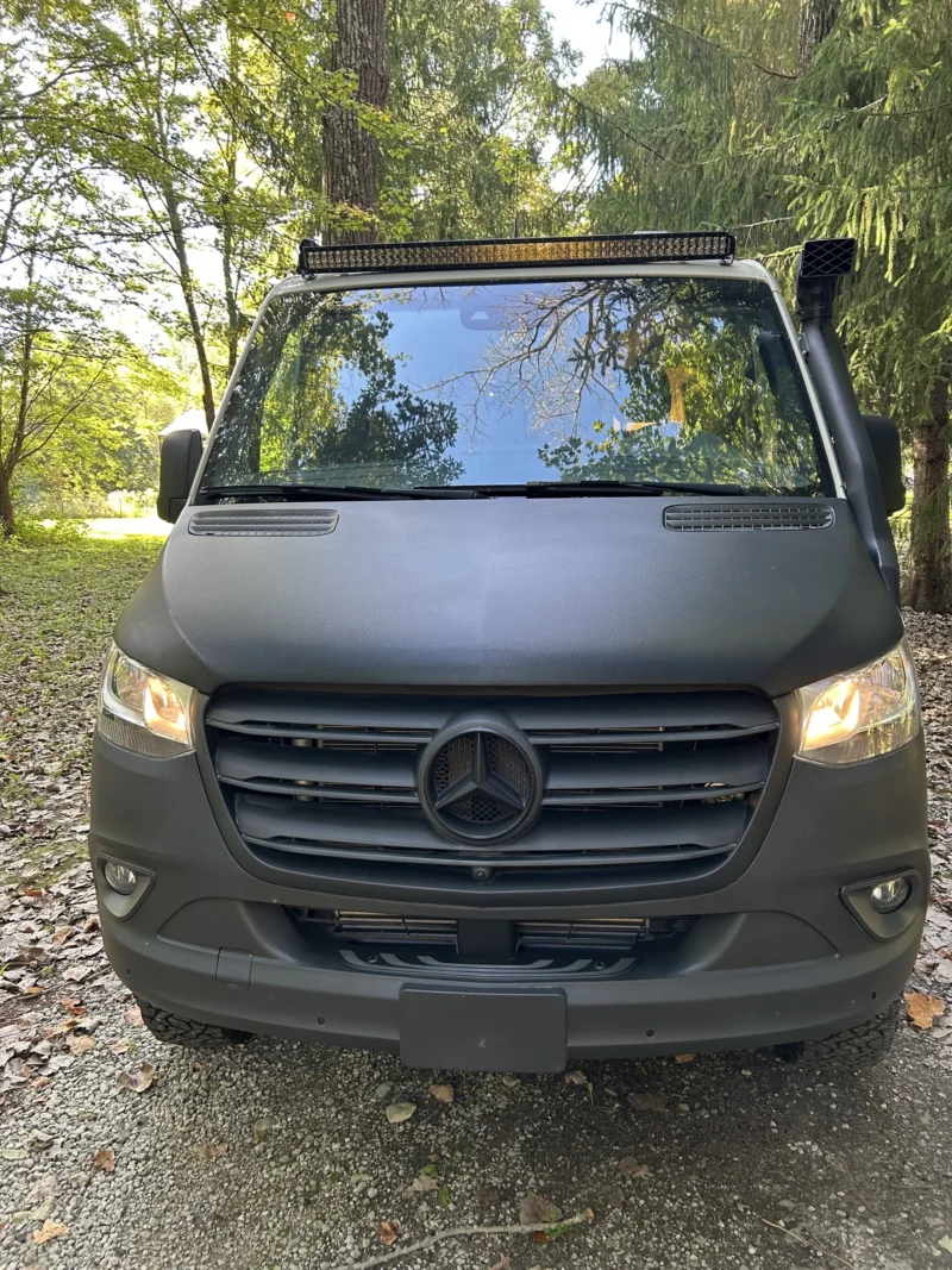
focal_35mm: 26
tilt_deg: -9.5
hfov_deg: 53.1
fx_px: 954
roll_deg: +0.3
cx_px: 476
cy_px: 635
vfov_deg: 67.3
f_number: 1.5
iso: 100
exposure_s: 1/121
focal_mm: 5.7
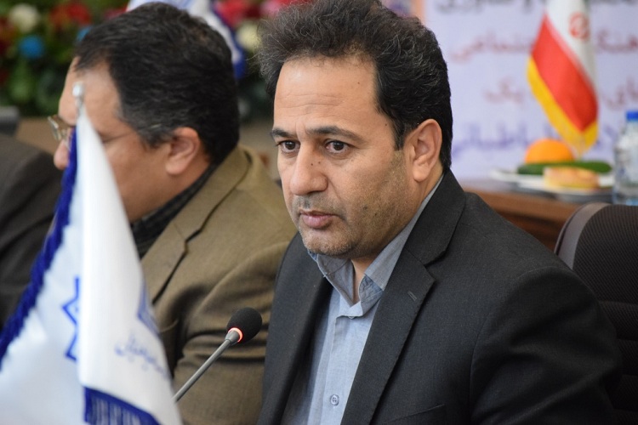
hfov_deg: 8.1
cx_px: 319
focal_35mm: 255
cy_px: 212
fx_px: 4519
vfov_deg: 5.4
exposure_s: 1/160
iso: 3200
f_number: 5.3
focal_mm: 170
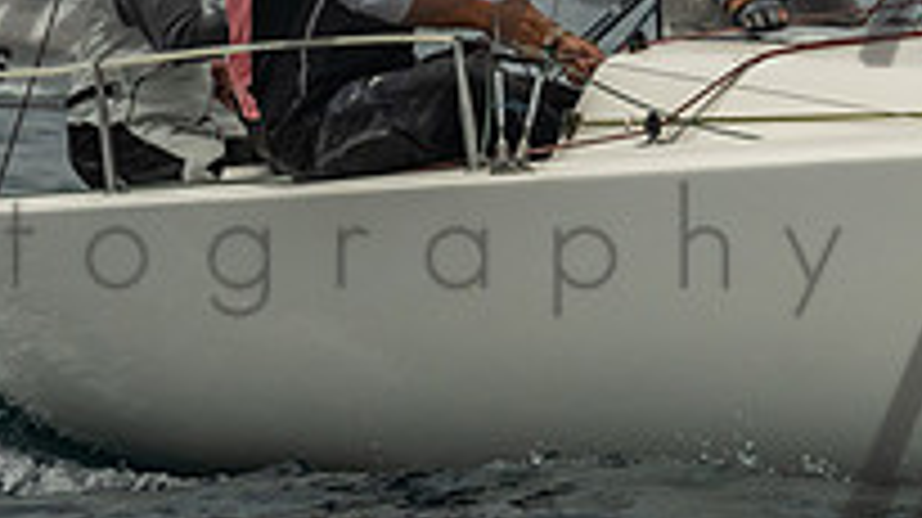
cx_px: 926
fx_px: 14659
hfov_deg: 3.6
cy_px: -239
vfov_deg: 2.0
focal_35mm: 600
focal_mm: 165
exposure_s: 1/3200
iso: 800
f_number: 9
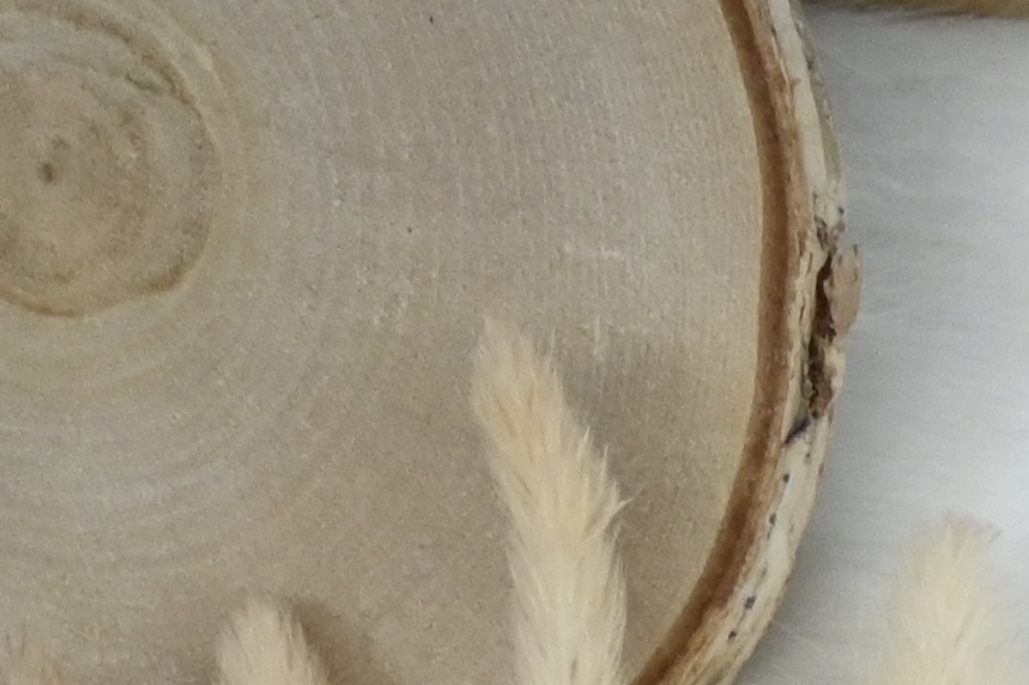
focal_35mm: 204
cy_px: 2206
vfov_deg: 6.1
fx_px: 5835
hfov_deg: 8.6
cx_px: 2961
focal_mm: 21
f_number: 4
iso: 640
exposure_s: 1/40
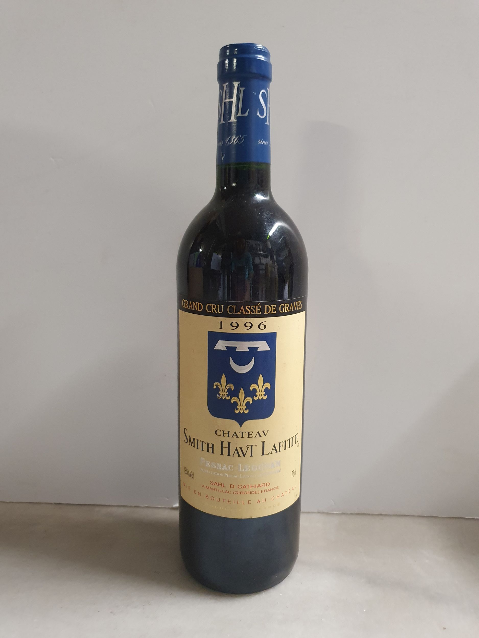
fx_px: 480
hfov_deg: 53.1
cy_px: 319
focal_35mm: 26
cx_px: 240
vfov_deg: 67.3
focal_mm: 4.32
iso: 400
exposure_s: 1/50
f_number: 1.5
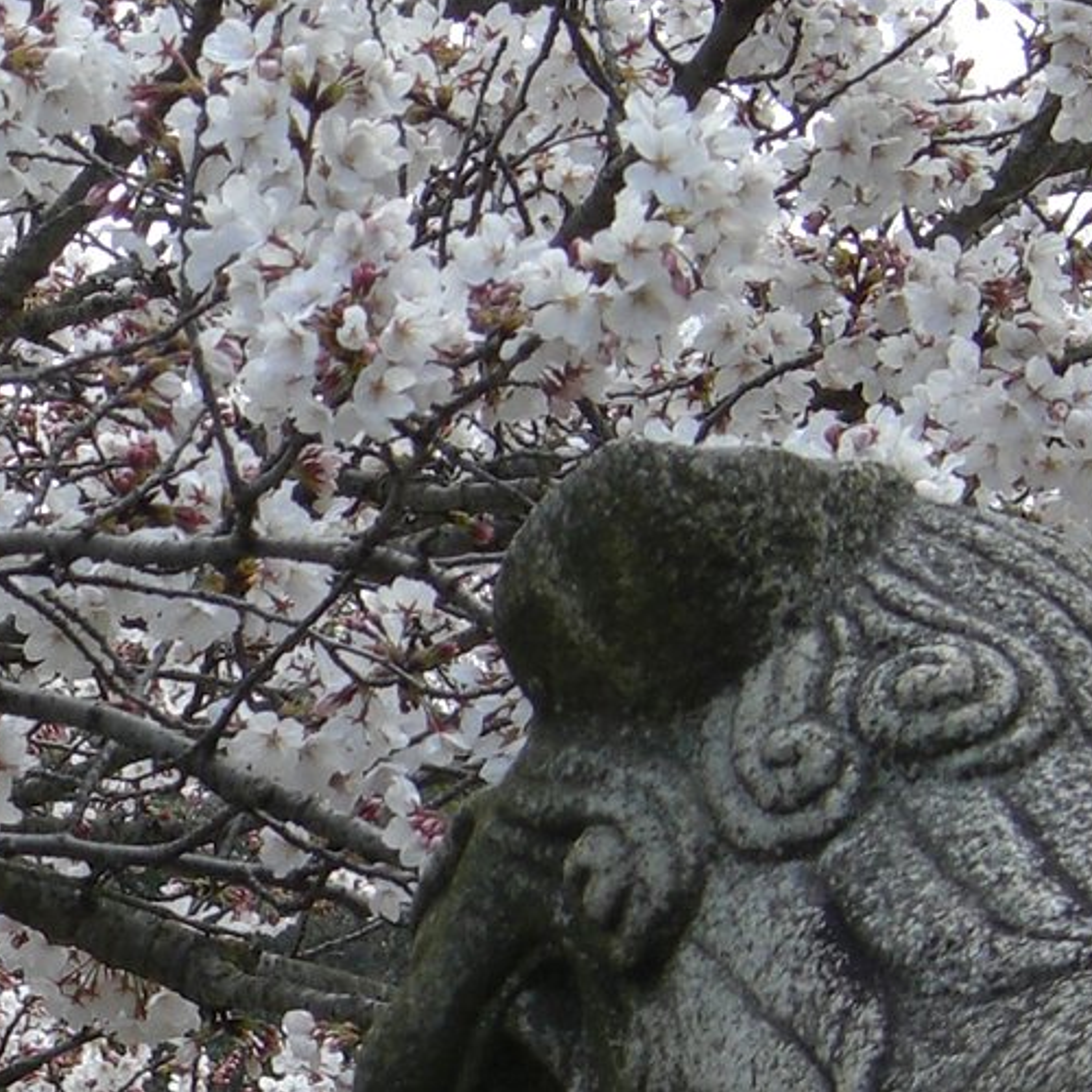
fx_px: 12277
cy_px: 854
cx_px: -485
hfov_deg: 5.1
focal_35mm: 344
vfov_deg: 5.1
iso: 50
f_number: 4.1
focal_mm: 15.8
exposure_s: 1/200
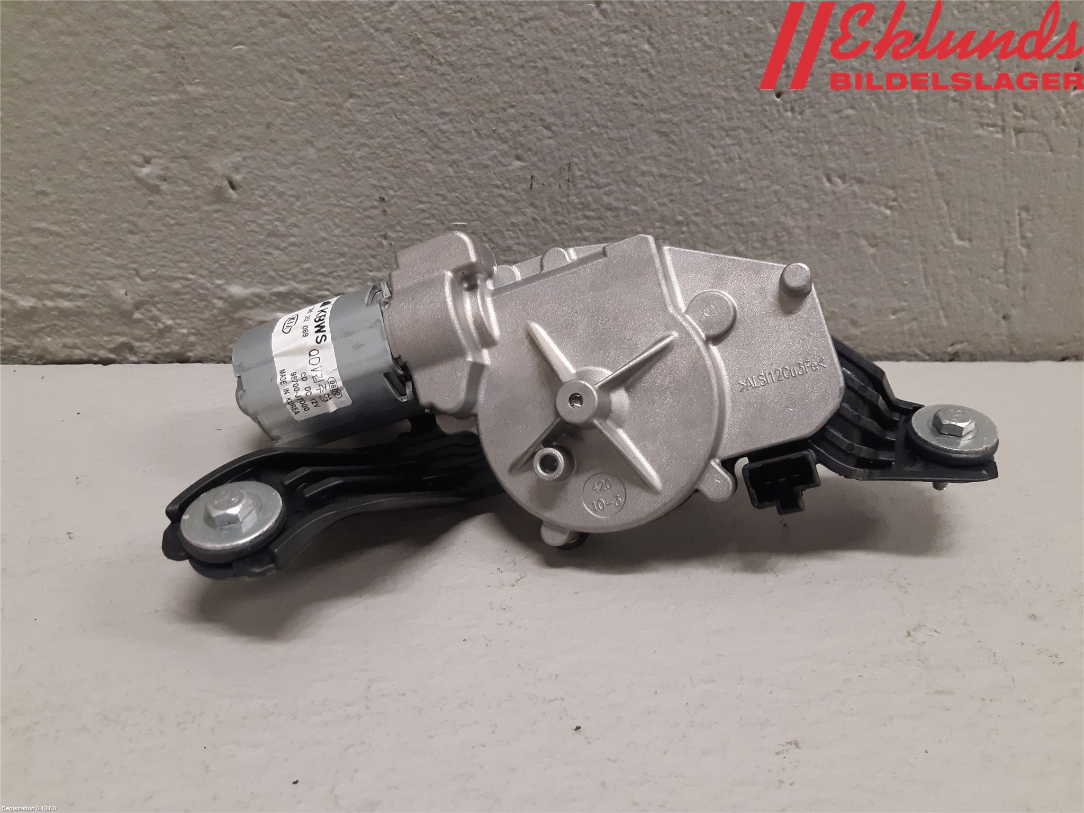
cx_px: 542
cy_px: 406
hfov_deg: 67.3
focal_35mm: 26
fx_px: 814
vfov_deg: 53.1
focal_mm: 3.93
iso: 160
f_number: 1.7
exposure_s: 1/50
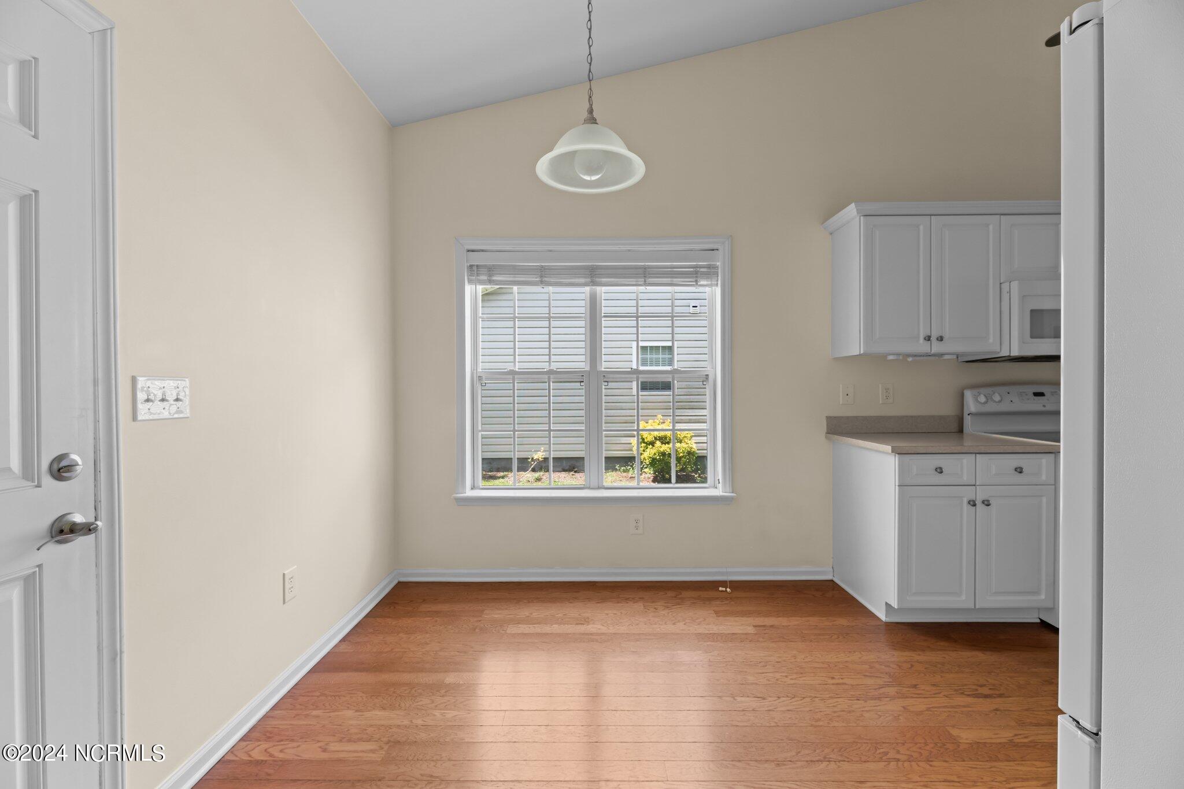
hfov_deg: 104.3
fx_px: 460
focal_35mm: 14
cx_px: 592
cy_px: 394
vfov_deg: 81.2
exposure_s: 1/13
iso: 400
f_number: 9
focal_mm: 14
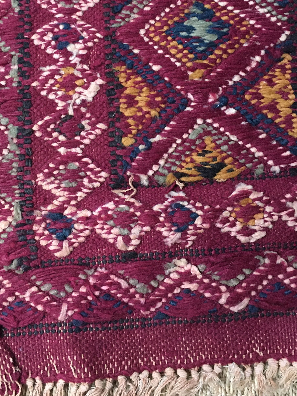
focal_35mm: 48
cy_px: 119
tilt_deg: -78.7
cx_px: 122
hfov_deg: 30.2
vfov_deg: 39.0
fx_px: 549
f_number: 2.2
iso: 200
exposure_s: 1/17
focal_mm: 4.15
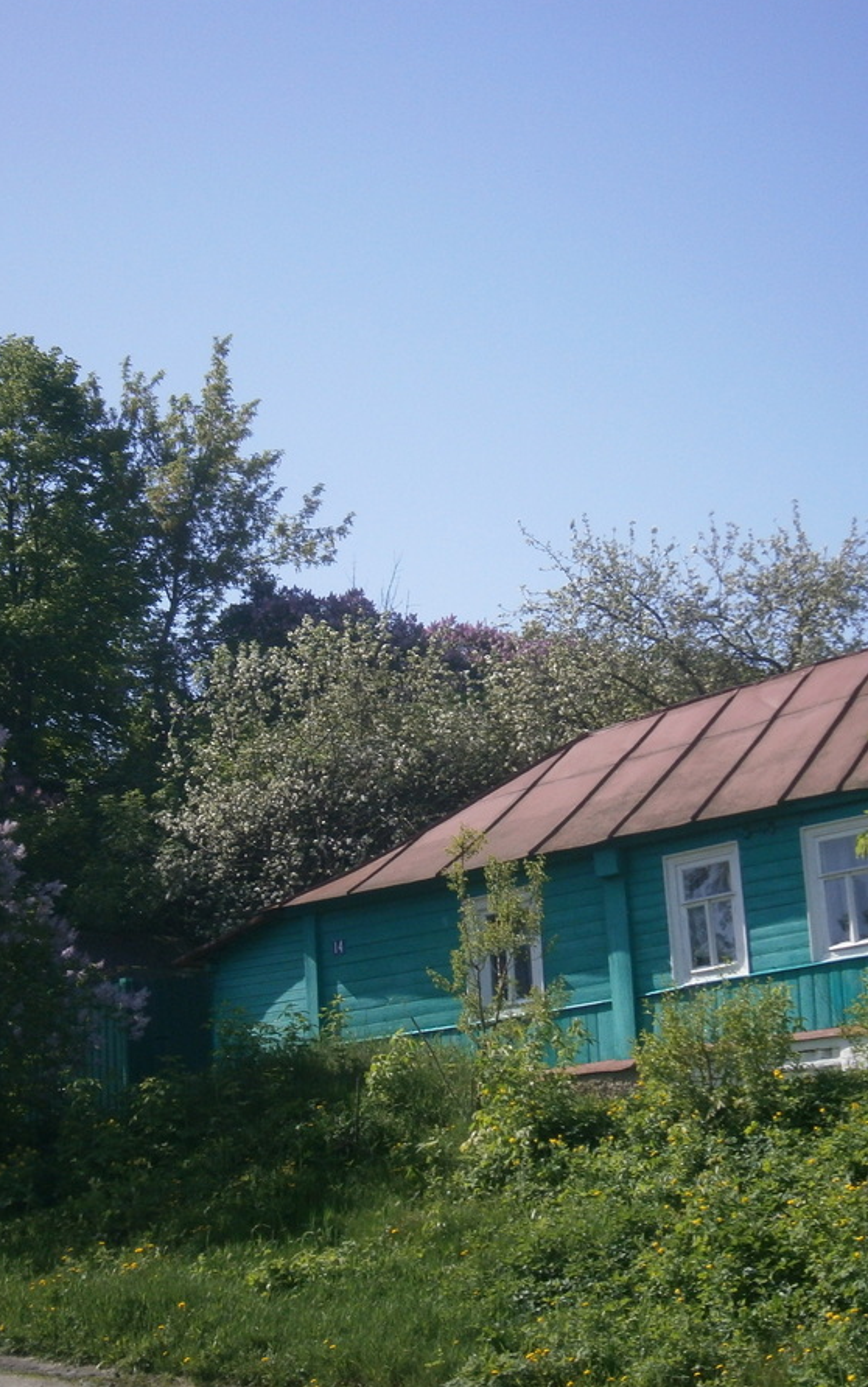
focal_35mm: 67
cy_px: 689
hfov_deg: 19.4
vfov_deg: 30.6
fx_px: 2534
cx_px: 532
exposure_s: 1/125
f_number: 9.7
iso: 80
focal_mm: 8.3
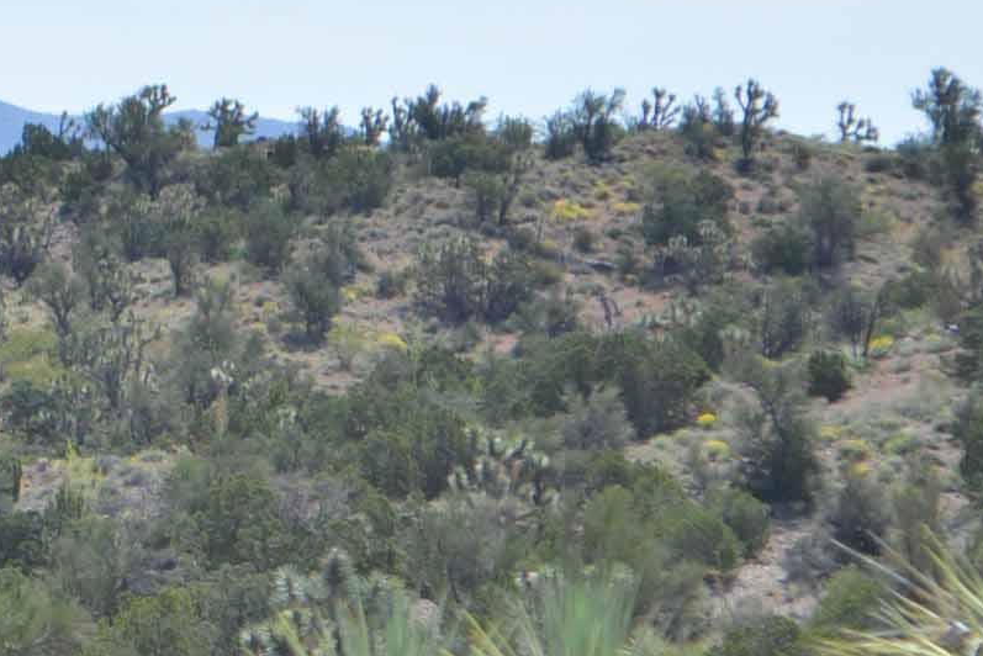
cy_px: 785
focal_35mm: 310
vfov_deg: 4.4
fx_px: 8464
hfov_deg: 6.6
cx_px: -116
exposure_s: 1/1600
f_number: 6.3
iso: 400
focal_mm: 55
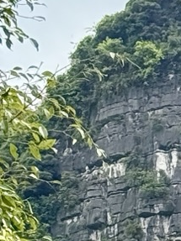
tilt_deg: +9.1
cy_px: 512
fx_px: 2337
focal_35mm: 335
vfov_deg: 5.8
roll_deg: +0.1
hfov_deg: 4.2
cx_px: 612
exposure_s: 1/2415
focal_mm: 6.76
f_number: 1.78
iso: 100
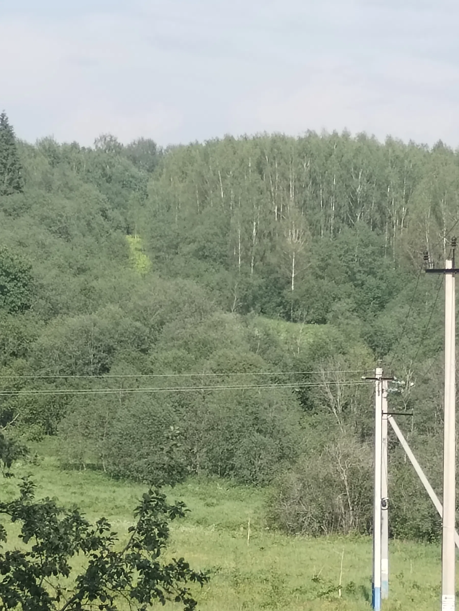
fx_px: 2245
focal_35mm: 127
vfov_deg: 15.5
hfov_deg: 11.7
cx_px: 230
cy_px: 306
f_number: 1.8
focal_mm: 4.75
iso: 100
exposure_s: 1/1051
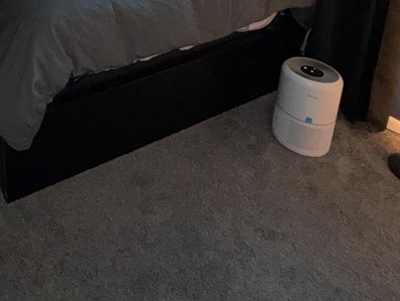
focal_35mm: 36
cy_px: -76
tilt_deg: -15.4
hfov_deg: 45.9
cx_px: 33
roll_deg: +0.0
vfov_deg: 31.8
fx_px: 416
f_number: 2.2
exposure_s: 1/60
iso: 80
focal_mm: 2.22
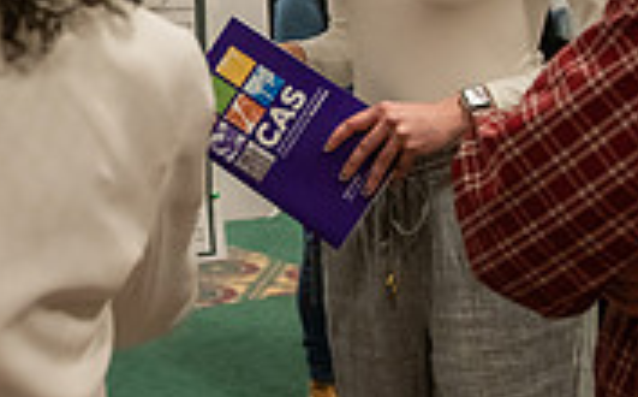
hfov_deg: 22.2
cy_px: -70
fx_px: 1510
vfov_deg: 14.5
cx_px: -108
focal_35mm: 87
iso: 2500
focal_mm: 26
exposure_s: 1/200
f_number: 3.2
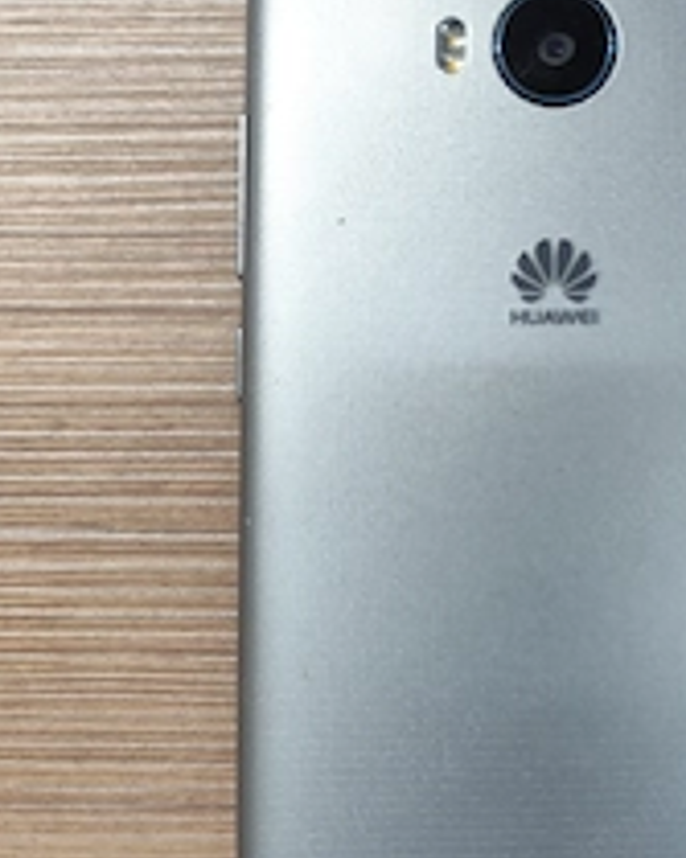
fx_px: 1092
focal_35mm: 43
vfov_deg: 42.7
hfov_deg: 33.6
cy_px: 521
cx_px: 571
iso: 640
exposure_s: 1/50
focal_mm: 6.14
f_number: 1.65
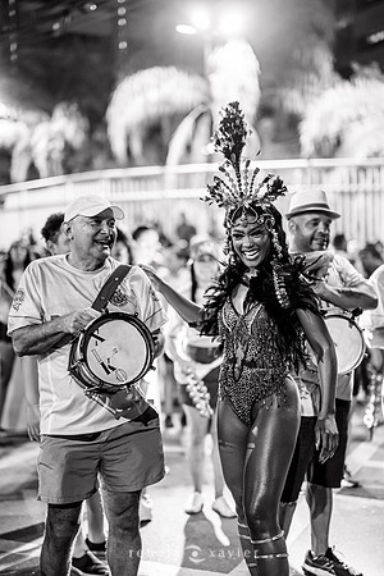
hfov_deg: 27.0
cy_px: 288
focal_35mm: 50
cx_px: 192
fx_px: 800
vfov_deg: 39.6
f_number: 1.2
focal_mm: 50
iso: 2000
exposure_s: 1/320
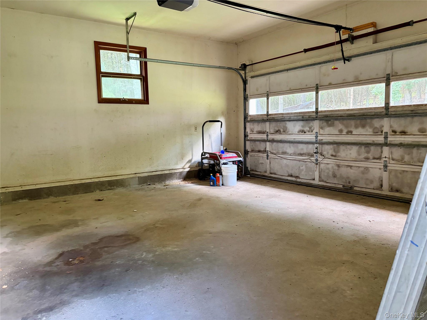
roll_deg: +1.6
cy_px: 160
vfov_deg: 53.1
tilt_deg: -5.1
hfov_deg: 67.3
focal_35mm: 26
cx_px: 214
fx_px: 321
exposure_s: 1/60
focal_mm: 5.96
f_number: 1.6
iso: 400
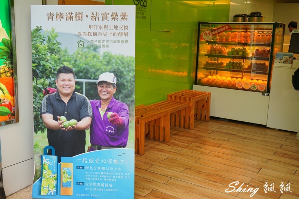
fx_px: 316
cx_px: 150
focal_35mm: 38
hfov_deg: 50.7
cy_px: 100
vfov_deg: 35.0
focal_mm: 38
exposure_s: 1/60
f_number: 5.6
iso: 200
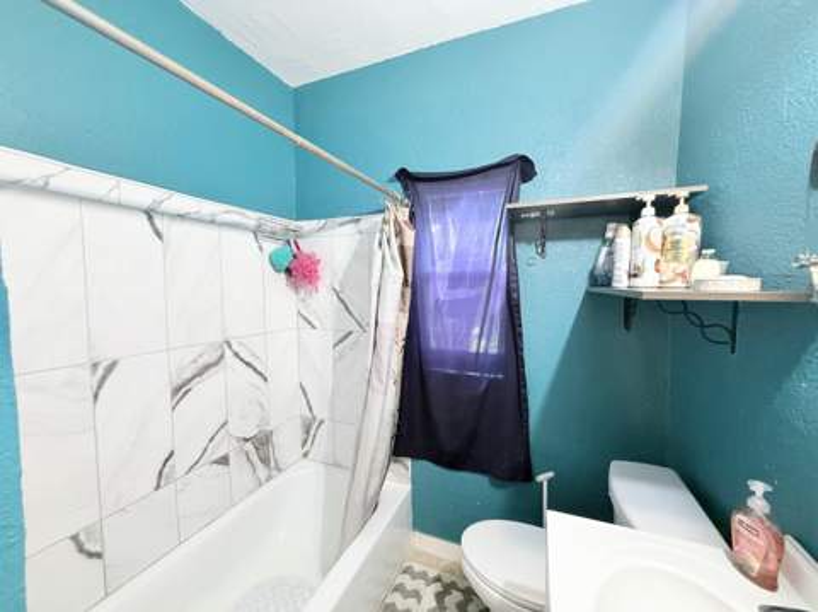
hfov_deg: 102.1
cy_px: 306
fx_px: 330
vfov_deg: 85.6
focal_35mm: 14
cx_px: 409
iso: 640
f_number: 2.2
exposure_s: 1/60
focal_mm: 2.22
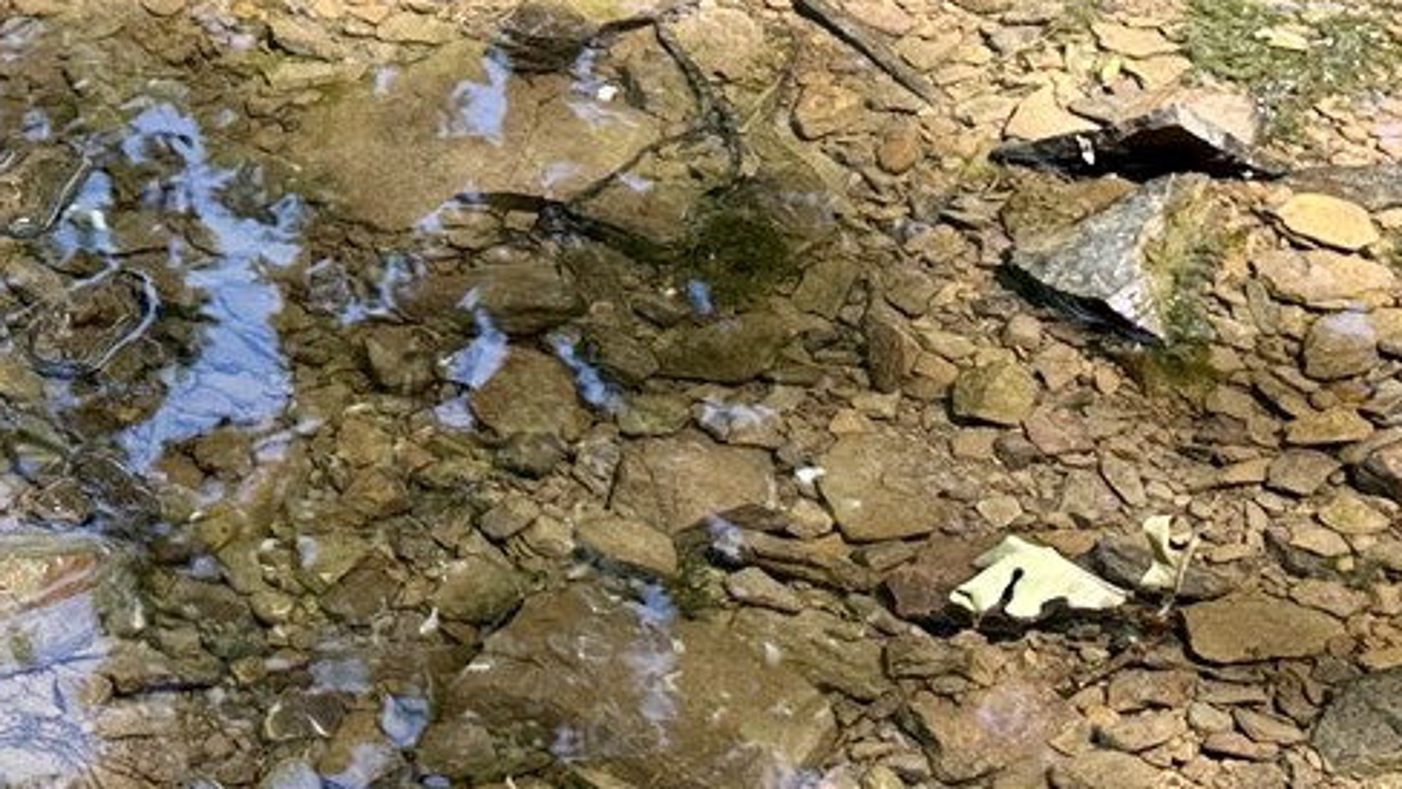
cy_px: -176
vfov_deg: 11.5
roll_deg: -1.6
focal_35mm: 103
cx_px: 279
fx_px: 3829
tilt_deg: -22.8
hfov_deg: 20.5
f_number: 1.78
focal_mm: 6.86
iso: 80
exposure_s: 1/704
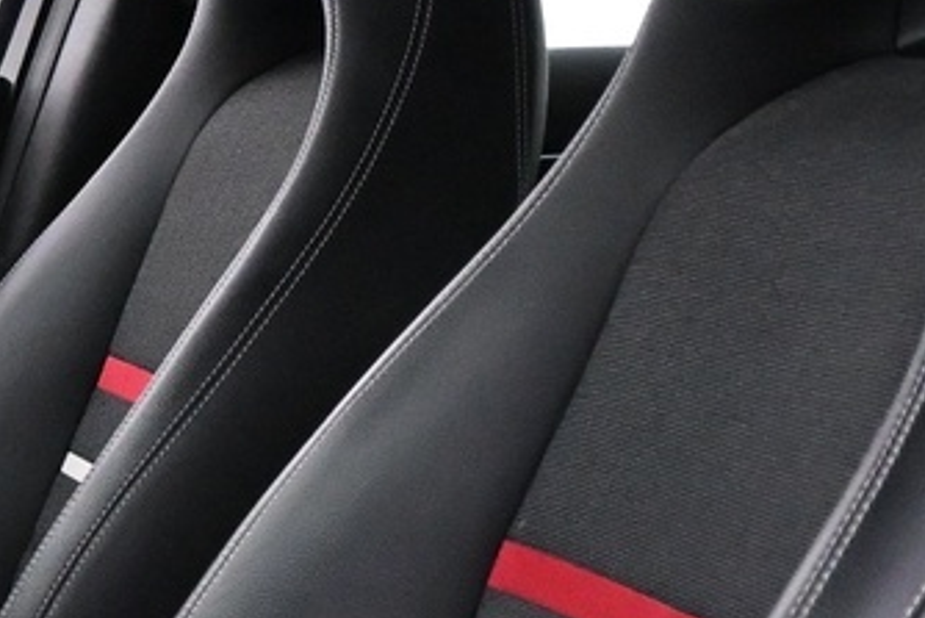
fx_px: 3270
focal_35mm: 127
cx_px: -44
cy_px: 745
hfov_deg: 15.7
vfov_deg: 10.6
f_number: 3.5
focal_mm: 17.5
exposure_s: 1/60
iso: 4500
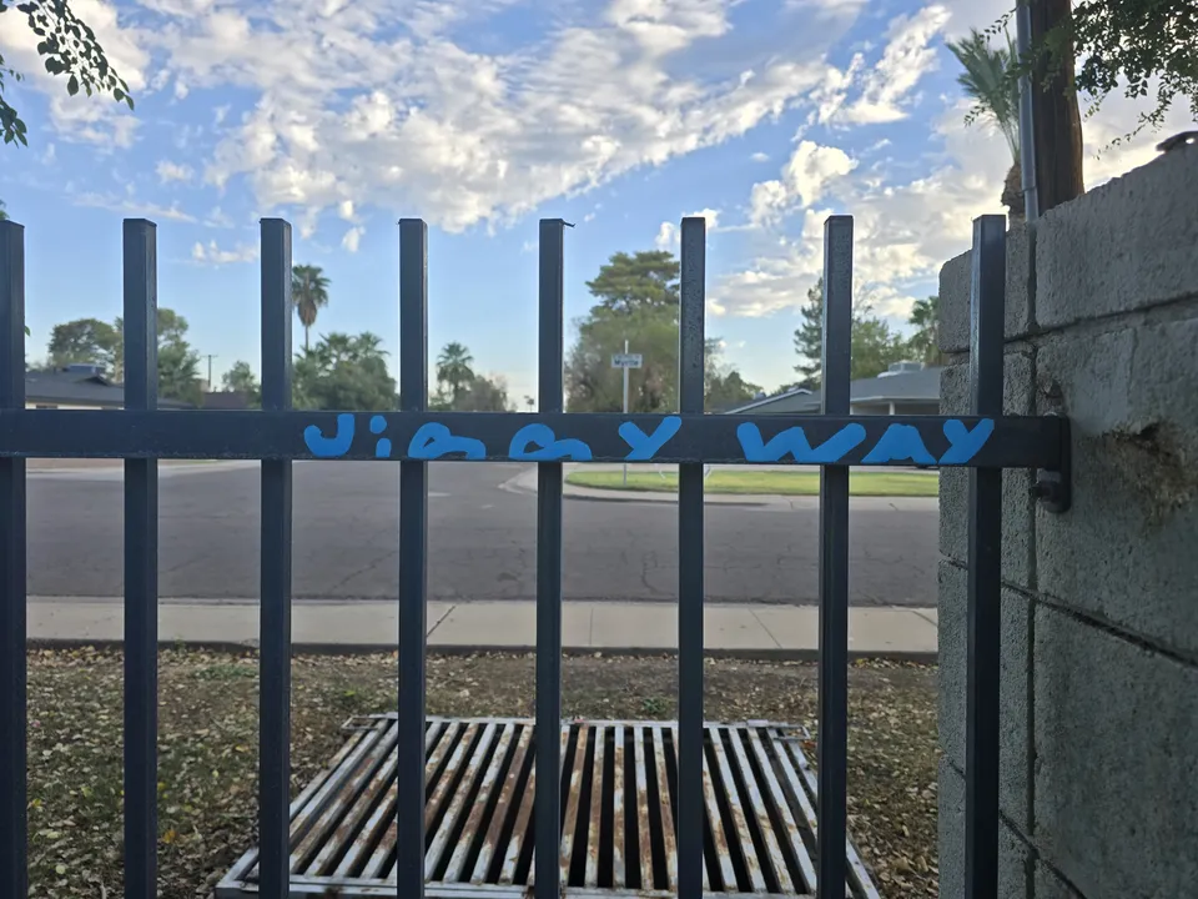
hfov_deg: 73.9
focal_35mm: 23
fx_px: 796
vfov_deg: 58.9
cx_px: 599
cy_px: 450
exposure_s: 1/221
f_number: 1.7
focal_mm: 6.3
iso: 12
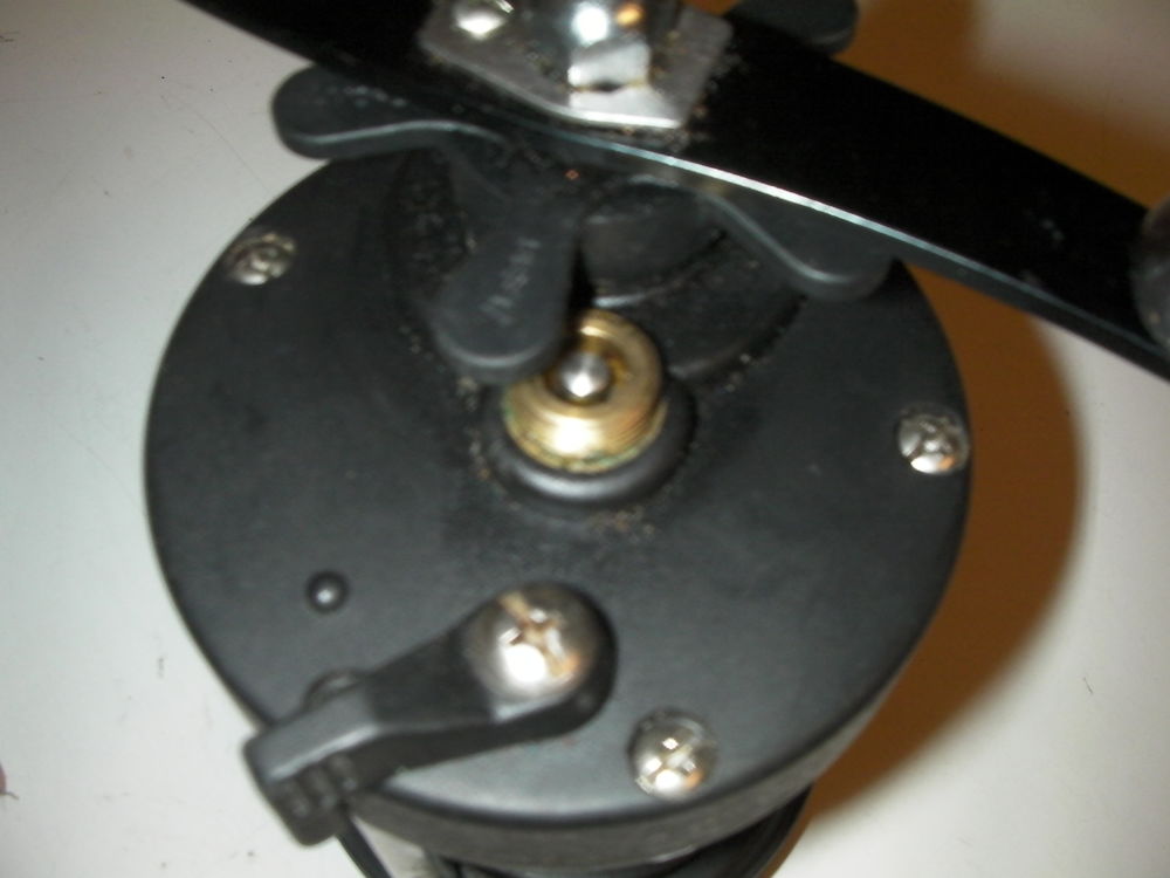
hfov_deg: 49.0
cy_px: 439
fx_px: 1284
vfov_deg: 37.7
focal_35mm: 38
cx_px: 585
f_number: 5.6
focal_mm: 6.3
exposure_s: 1/30
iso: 200
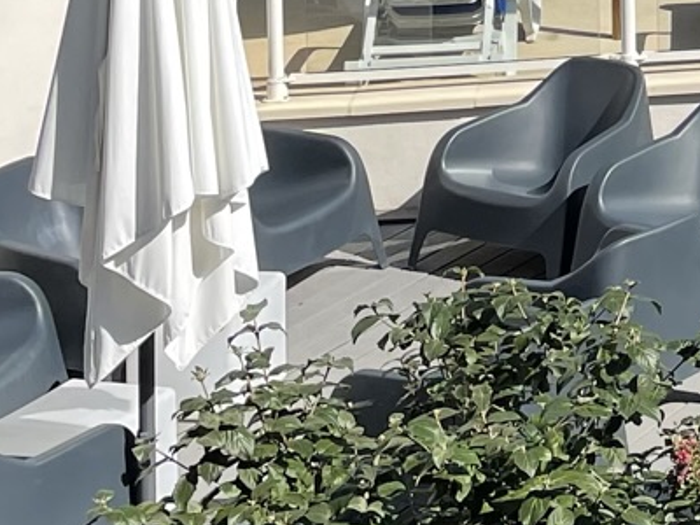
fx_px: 2690
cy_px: -486
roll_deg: +0.4
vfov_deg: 10.4
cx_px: 1311
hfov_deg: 13.2
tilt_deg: -3.1
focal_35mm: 133
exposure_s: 1/3300
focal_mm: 4.2
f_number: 1.6
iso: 32
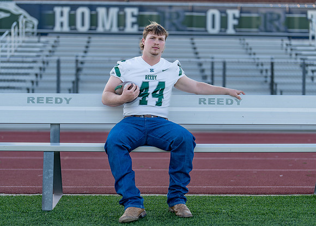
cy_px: 107
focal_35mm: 66
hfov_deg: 30.0
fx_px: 590
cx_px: 152
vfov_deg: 21.6
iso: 100
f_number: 1.2
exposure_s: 1/2000
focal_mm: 50
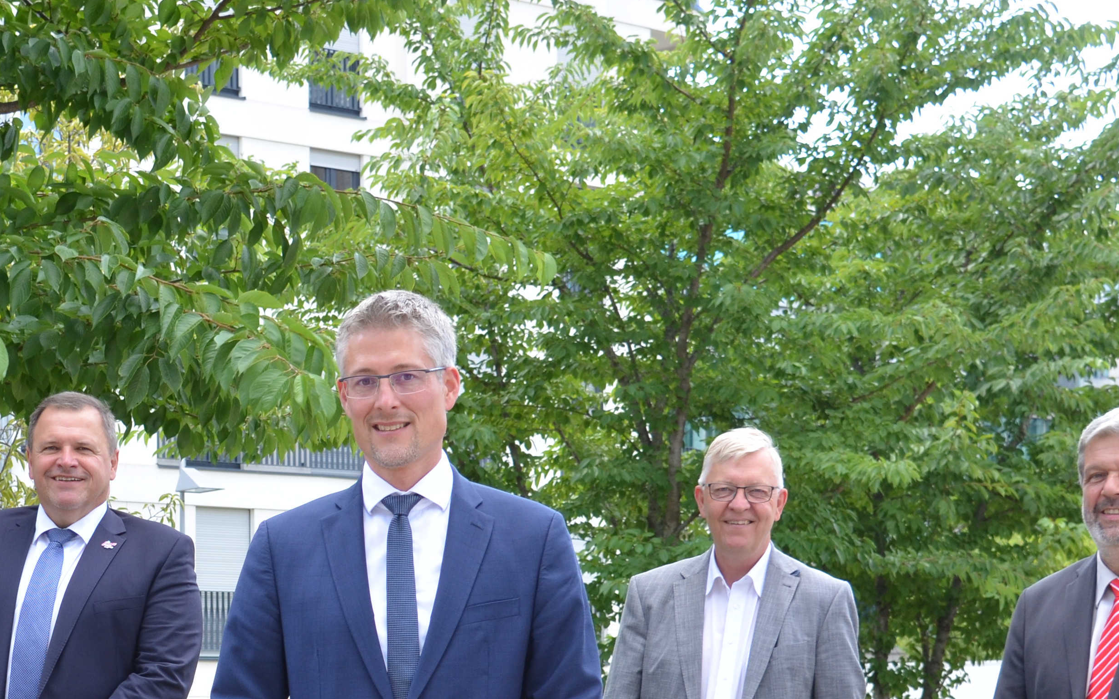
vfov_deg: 14.0
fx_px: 2805
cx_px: 178
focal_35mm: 92
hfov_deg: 22.2
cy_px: 717
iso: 320
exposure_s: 1/125
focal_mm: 30
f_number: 5.6
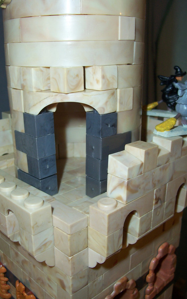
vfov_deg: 52.7
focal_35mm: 37
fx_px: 302
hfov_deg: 34.4
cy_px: 147
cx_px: 81
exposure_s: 1/60
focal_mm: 5.6
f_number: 2.7
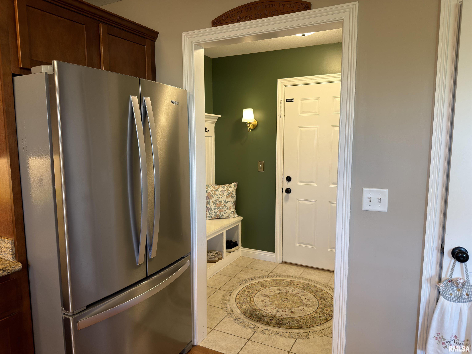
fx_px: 327
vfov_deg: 56.8
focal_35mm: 24
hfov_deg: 71.6
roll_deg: +0.3
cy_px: 177
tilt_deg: -7.0
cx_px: 236
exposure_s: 1/60
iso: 160
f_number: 1.78
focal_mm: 6.76
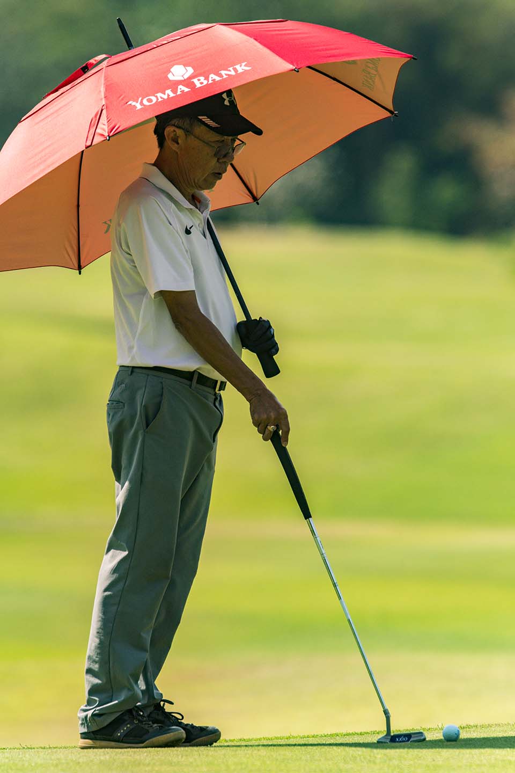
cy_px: 386
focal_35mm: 650
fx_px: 13947
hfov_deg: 2.1
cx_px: 258
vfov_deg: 3.2
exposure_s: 1/2500
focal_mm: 650
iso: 1000
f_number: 8
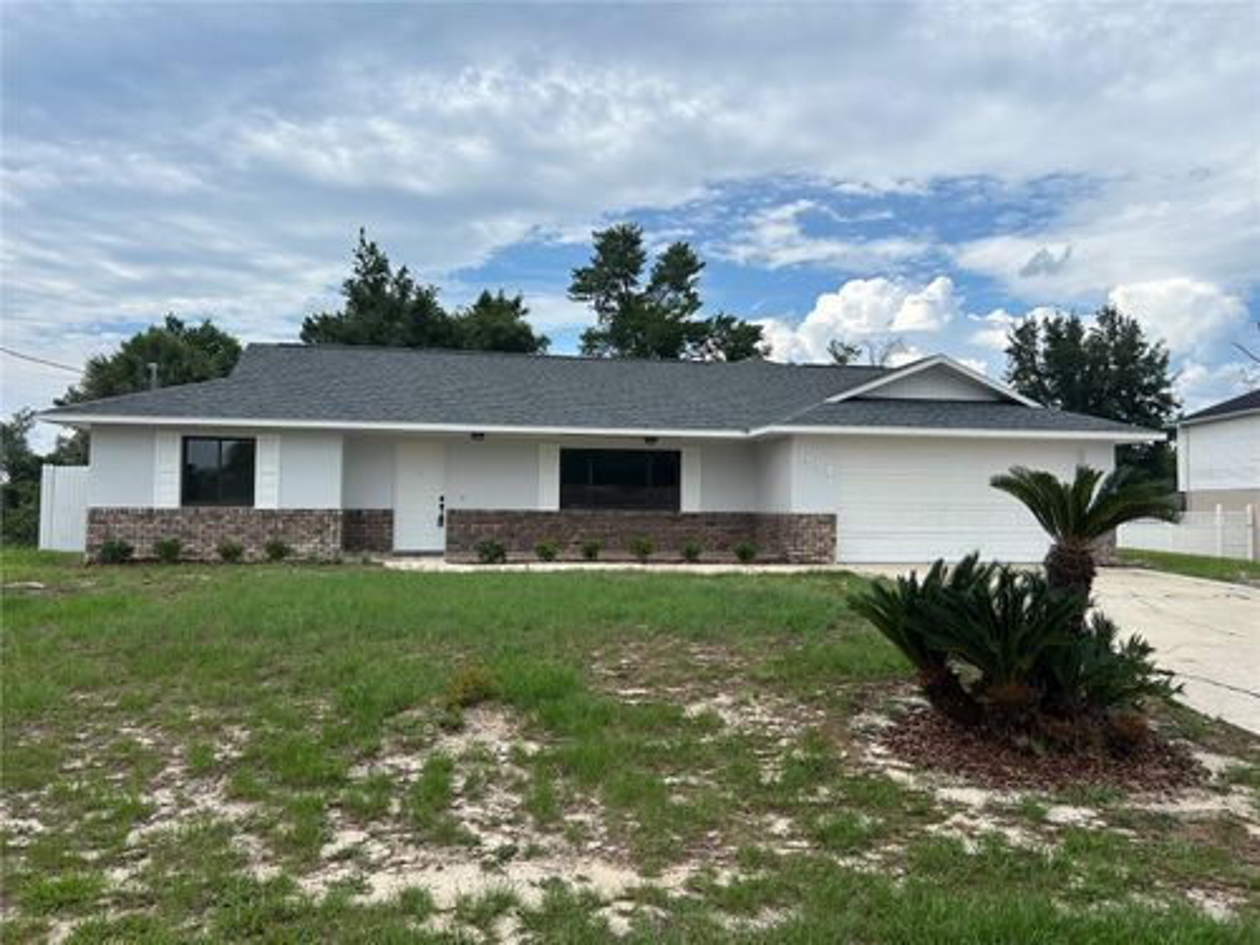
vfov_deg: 53.1
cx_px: 630
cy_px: 472
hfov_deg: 67.3
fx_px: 946
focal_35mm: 26
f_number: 1.5
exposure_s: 1/4831
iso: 50
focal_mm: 5.7
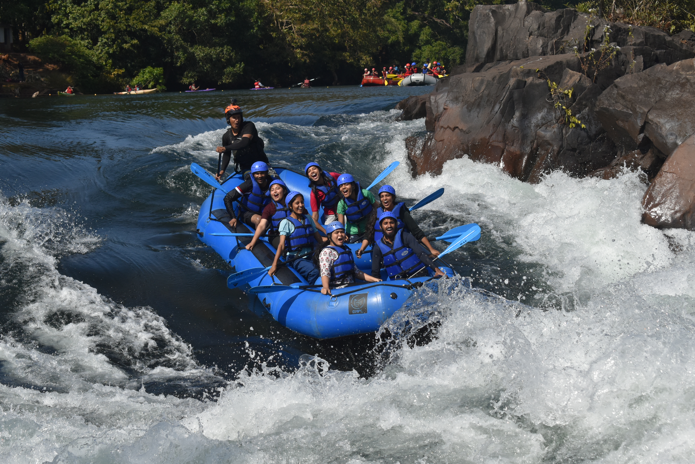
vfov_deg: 16.6
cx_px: 348
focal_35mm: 82
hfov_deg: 24.6
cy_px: 232
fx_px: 1593
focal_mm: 55
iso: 400
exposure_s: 1/2000
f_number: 8
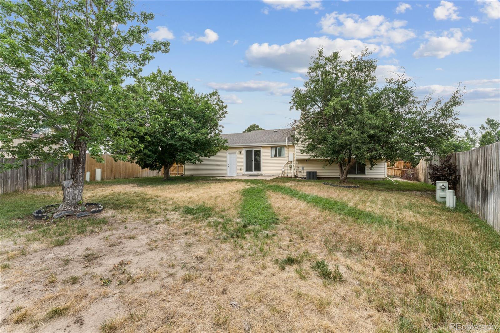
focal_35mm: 14
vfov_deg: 81.2
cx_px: 250
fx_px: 194
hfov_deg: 104.3
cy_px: 166
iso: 125
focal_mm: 14
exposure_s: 1/13
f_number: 22
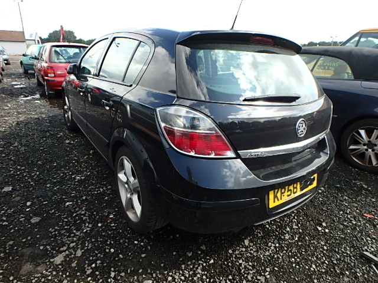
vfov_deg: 63.4
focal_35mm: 21
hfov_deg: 79.0
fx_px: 229
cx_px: 189
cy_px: 142
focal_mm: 3.7
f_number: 3.5
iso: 125
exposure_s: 1/320
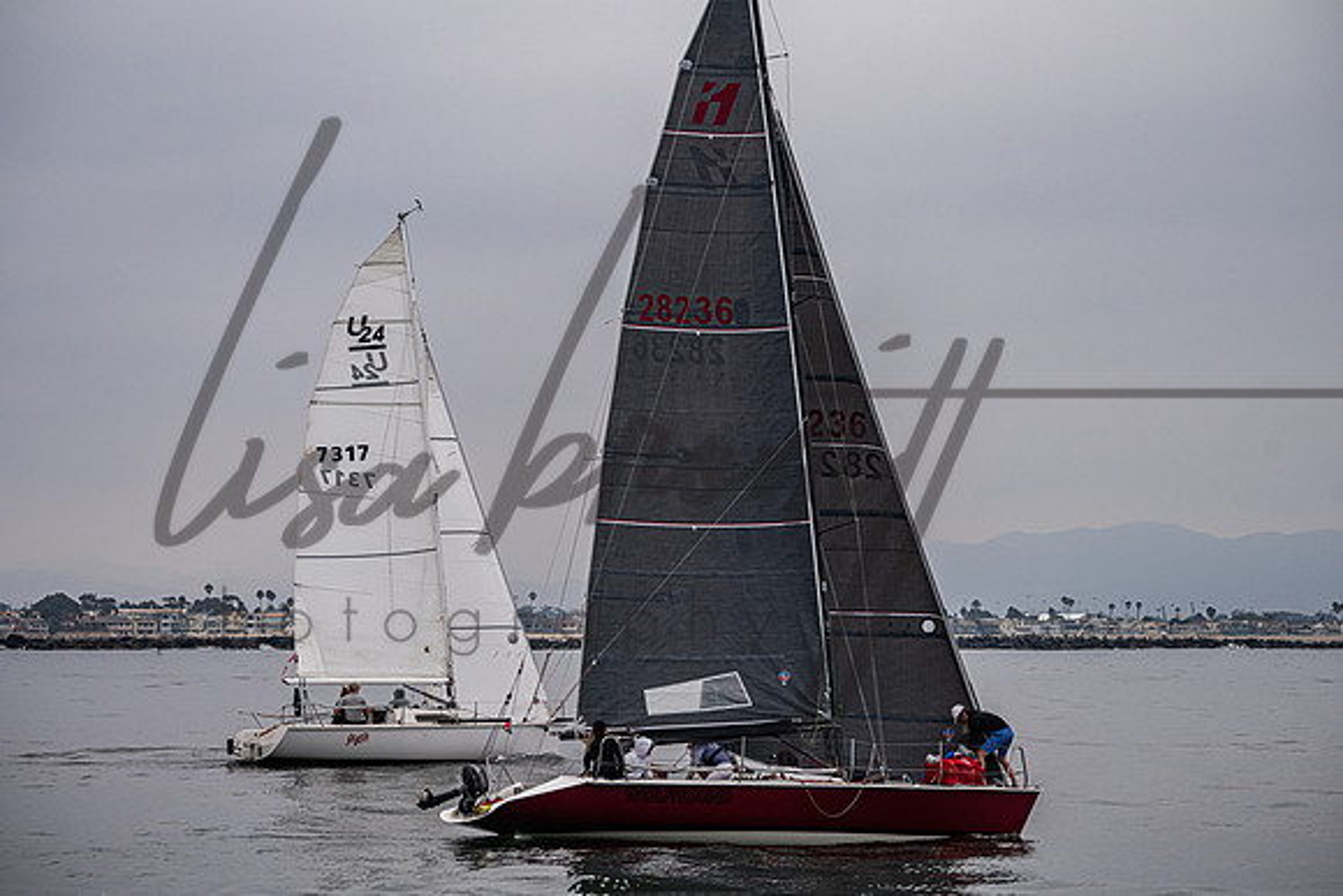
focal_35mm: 122
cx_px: 672
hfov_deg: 16.8
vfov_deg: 11.2
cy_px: 448
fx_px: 4550
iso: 400
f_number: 5.6
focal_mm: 115
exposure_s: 1/5000
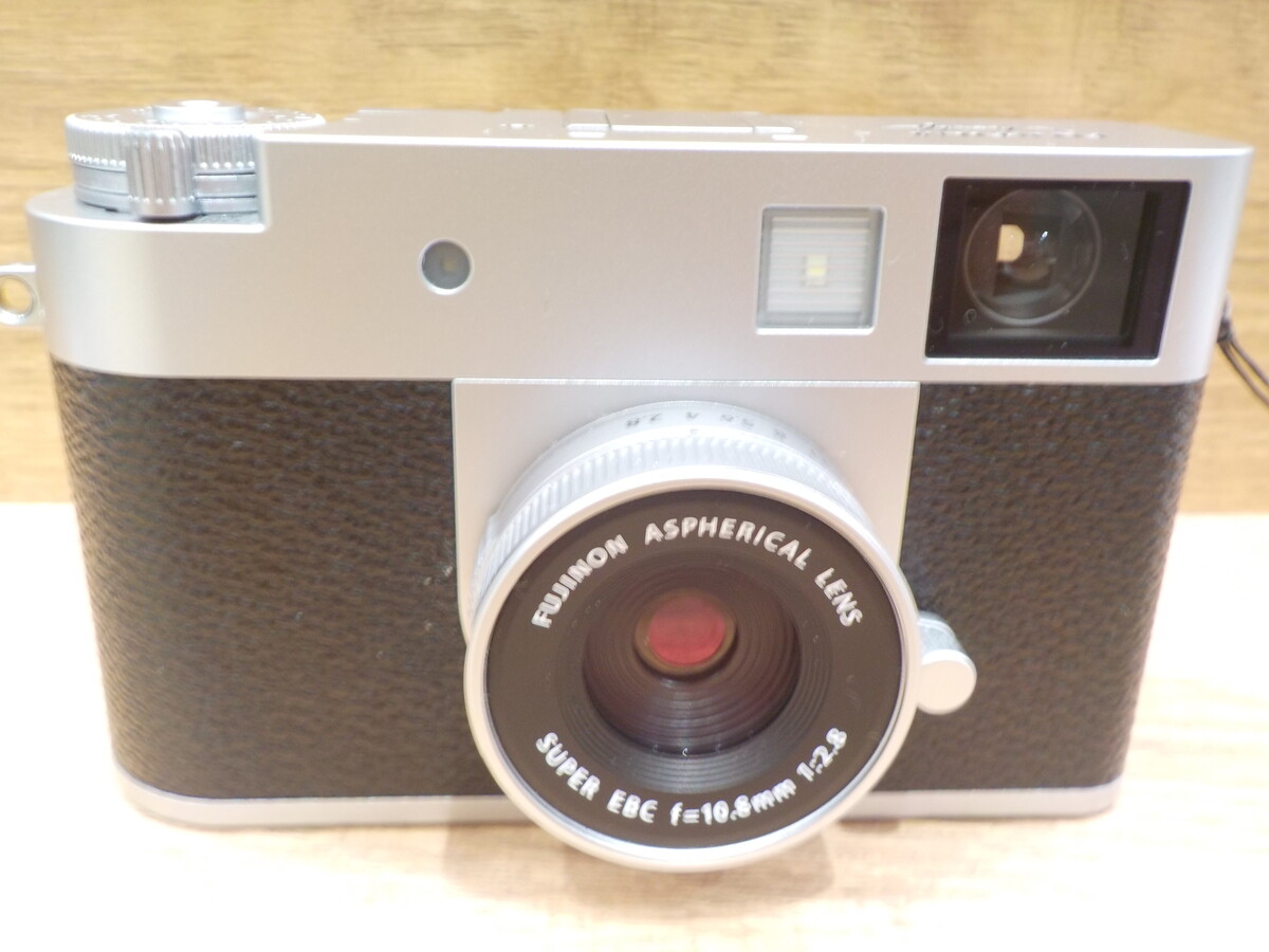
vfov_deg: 46.8
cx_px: 634
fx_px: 1100
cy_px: 476
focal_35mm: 30
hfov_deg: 60.0
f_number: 3.3
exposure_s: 1/30
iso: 180
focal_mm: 4.1
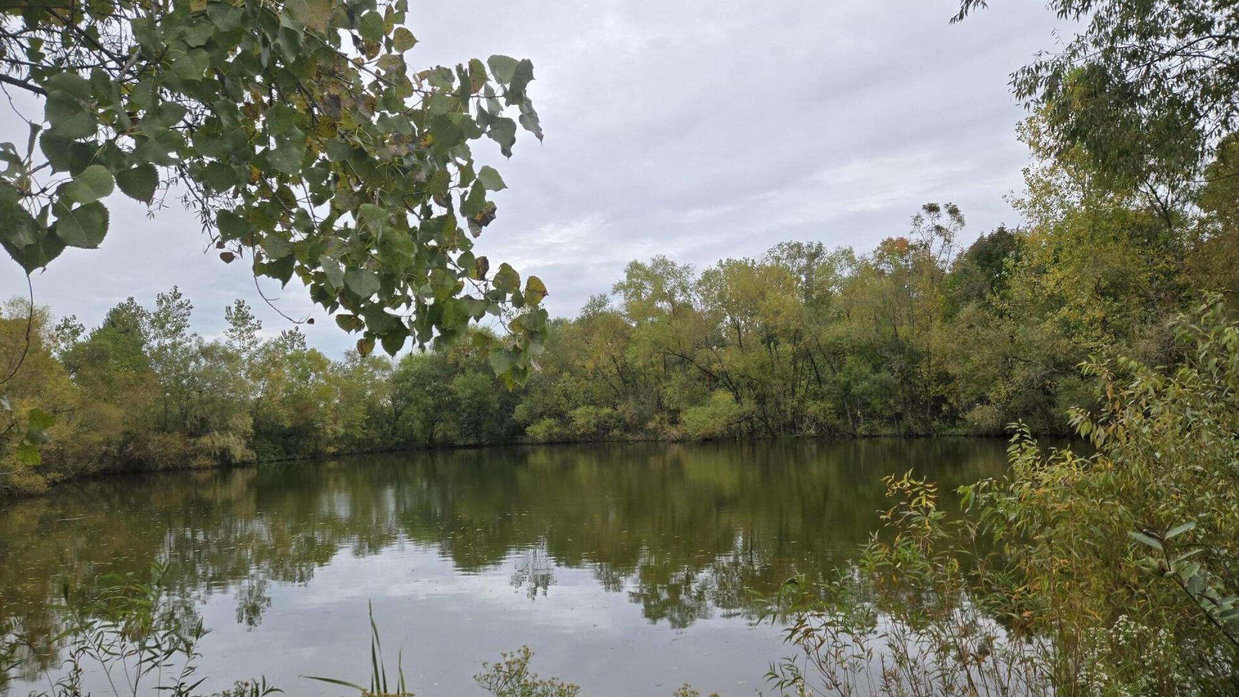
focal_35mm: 26
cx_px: 607
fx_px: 854
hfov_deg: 71.9
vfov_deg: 44.3
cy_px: 385
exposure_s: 1/1946
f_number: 1.8
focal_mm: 5.4
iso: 80
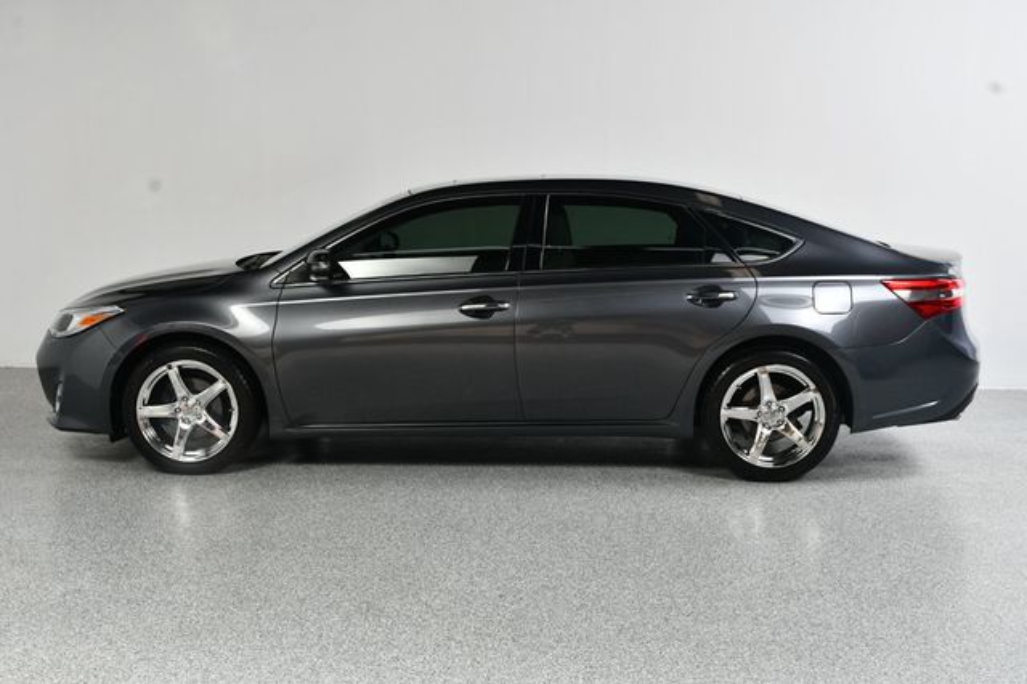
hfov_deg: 43.6
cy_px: 342
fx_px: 1283
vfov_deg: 29.8
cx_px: 514
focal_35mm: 45
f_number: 10
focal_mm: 30
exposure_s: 1/160
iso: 100
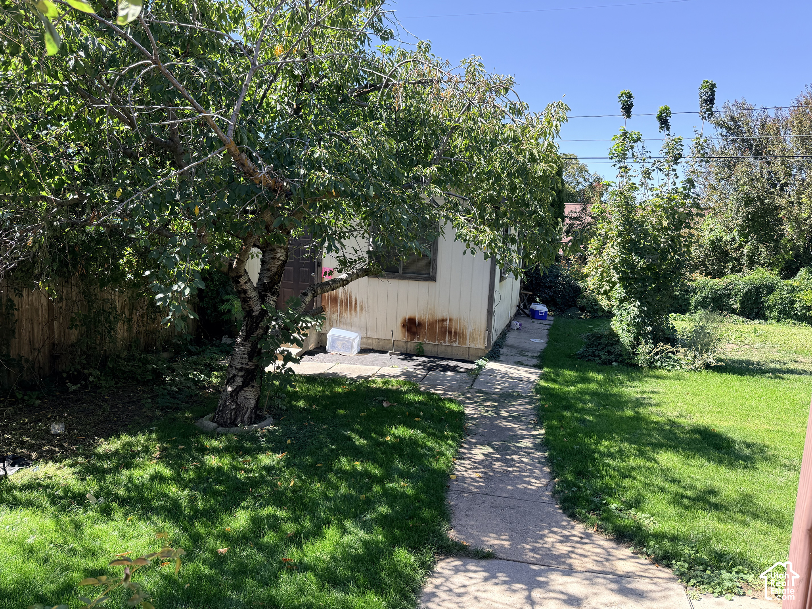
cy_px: 304
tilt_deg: -6.2
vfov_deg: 56.8
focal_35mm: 24
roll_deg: -3.4
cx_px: 406
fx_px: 563
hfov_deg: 71.6
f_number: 1.78
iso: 100
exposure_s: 1/898
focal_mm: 6.76
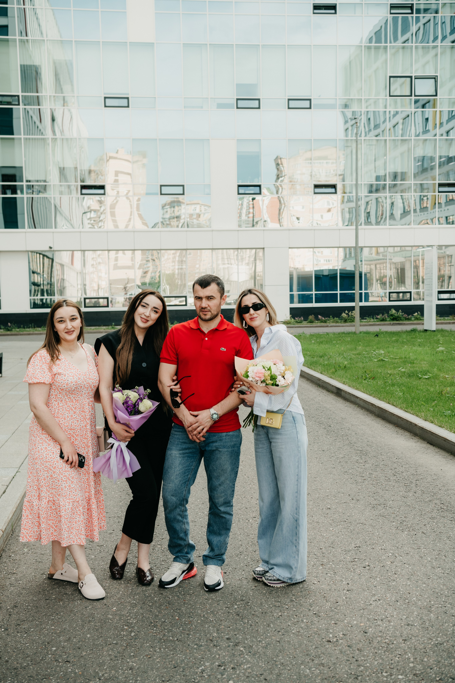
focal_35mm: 42
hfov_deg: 31.9
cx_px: 228
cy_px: 342
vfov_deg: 46.4
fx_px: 796
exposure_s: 1/320
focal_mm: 42
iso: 125
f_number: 4.5
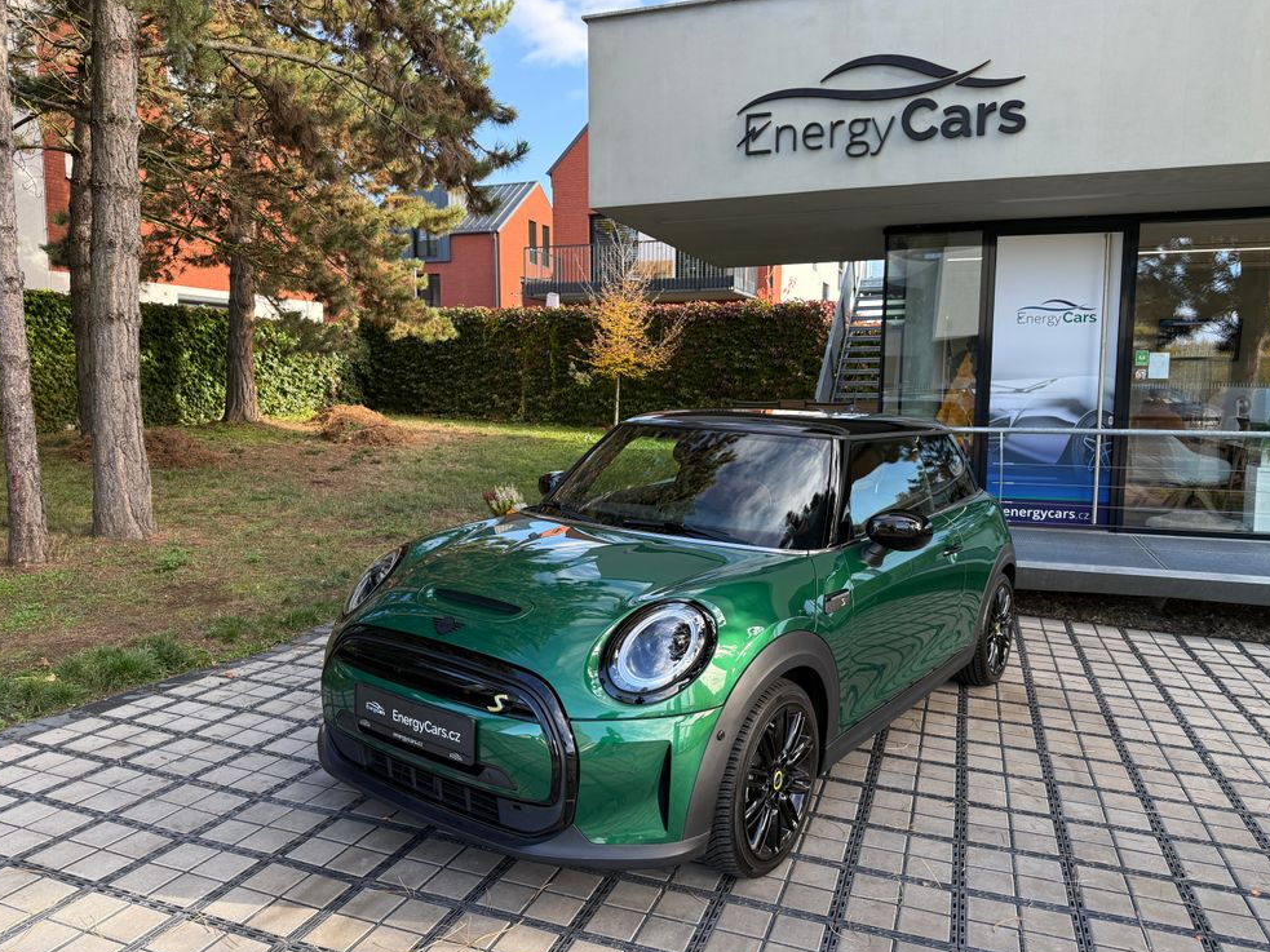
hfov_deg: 69.4
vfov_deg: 54.9
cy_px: 471
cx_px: 643
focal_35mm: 25
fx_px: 917
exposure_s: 1/407
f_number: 1.78
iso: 100
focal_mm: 6.76
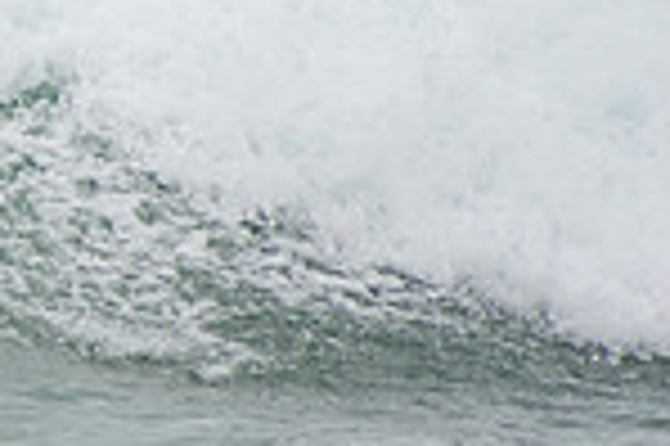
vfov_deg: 0.6
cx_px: -612
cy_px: -52
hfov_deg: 0.9
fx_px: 42386
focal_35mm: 2280
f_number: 5.6
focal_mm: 390
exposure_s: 1/1600
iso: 250
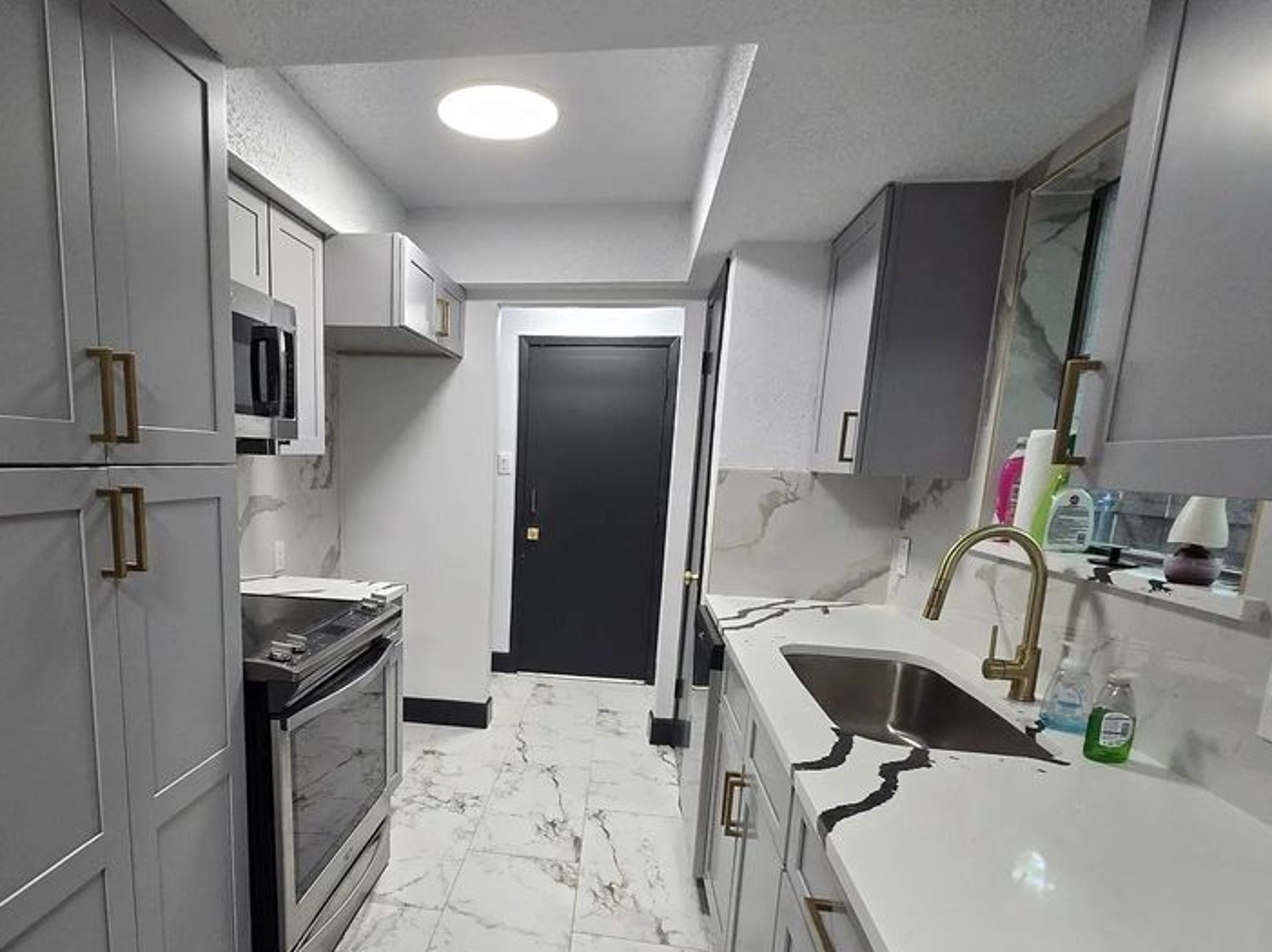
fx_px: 698
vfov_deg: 67.6
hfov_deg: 83.9
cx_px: 524
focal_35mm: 19
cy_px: 597
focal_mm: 1.7
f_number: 2.2
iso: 250
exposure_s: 1/60
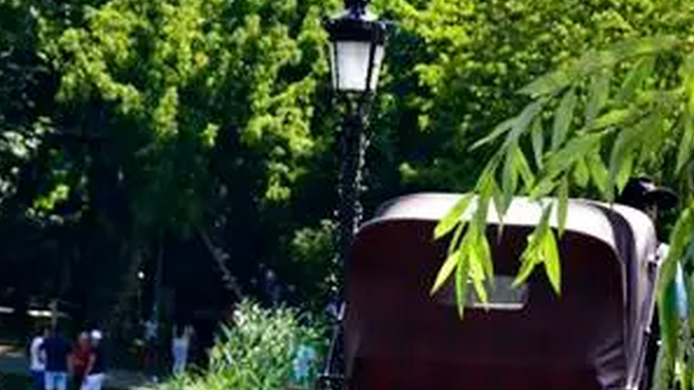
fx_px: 4048
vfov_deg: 5.5
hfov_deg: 9.8
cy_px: 513
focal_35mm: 220
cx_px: 474
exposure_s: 1/320
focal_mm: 52
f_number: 6.3
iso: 200
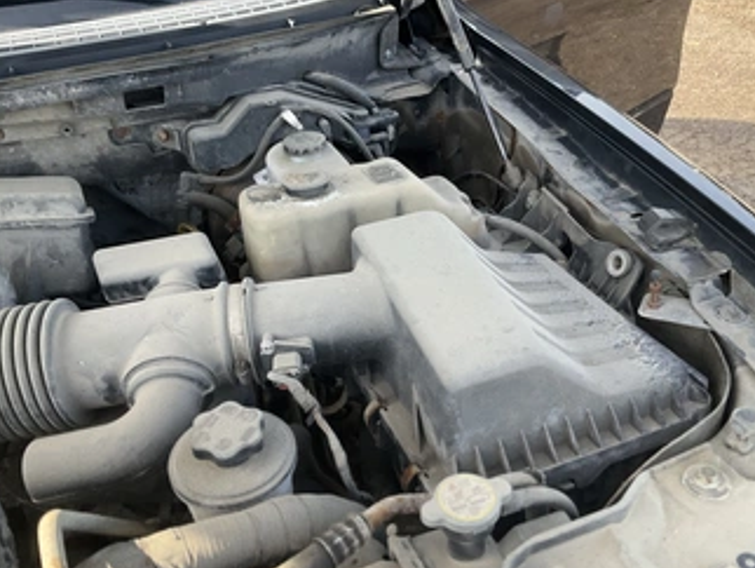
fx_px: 786
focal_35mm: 36
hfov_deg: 51.3
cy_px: 272
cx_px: 380
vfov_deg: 39.7
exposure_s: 1/197
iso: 25
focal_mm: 3
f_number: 1.8
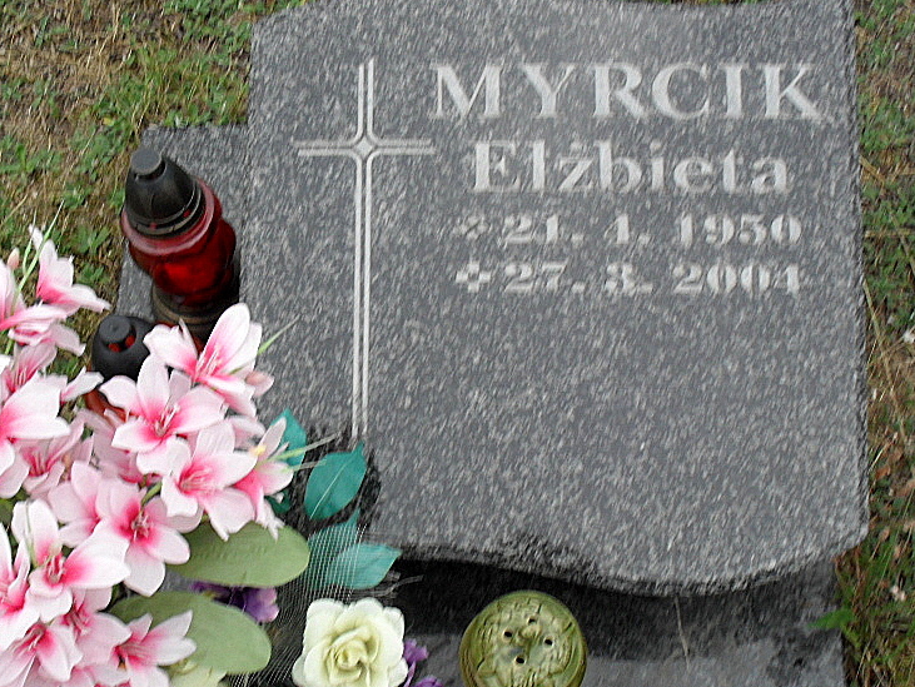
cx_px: 427
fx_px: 1296
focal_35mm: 49
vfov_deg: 29.6
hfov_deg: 38.9
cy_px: 435
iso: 100
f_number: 8.4
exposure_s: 1/125
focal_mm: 6.3
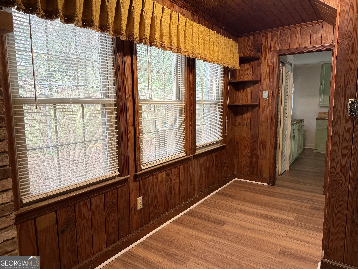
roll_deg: +0.4
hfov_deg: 71.6
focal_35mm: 24
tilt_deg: -6.9
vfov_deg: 56.8
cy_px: 134
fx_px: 248
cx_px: 179
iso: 250
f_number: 1.78
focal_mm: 6.76
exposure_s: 1/60
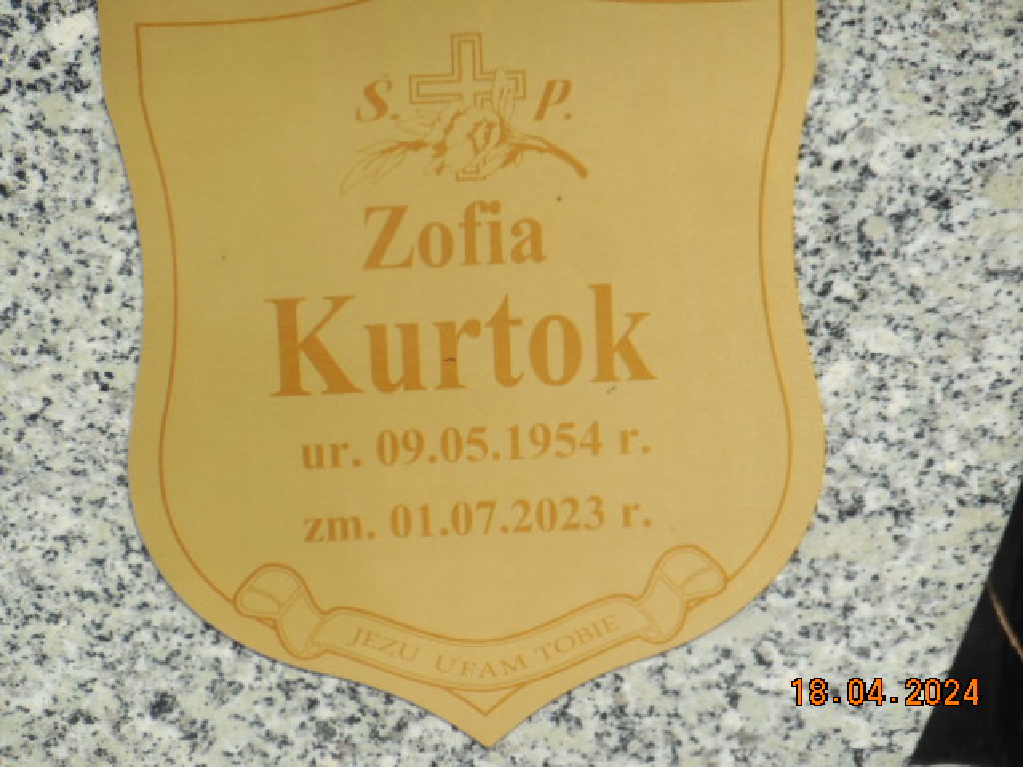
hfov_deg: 7.9
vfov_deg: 5.9
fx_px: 7388
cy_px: 384
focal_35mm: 250
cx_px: 512
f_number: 5.8
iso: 125
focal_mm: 45
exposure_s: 1/1000
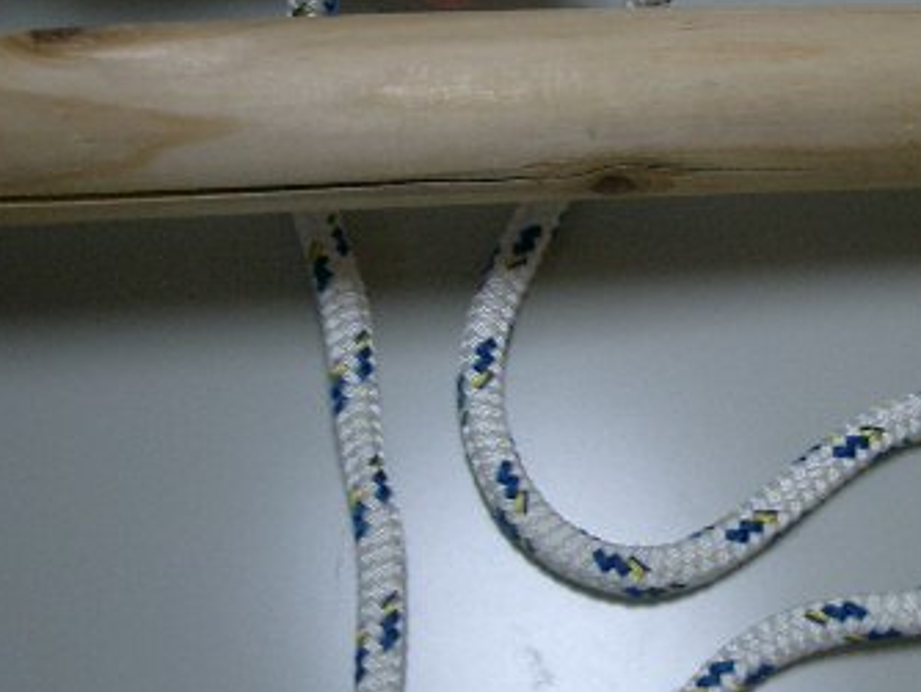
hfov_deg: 28.8
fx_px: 1784
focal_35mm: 67
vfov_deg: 22.0
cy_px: 347
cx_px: 604
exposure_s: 1/50
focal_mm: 5.8
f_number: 2.6
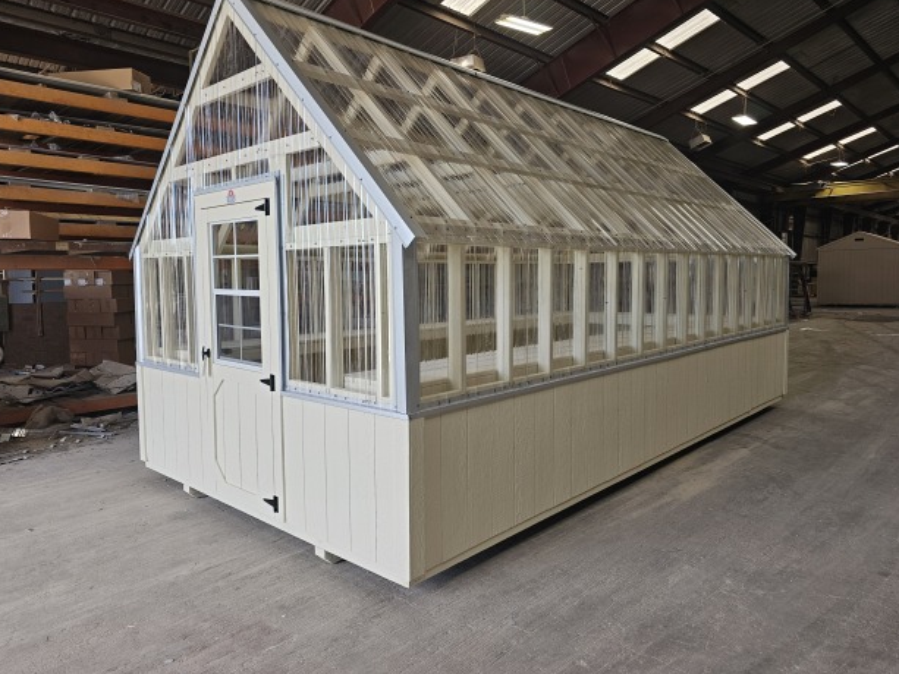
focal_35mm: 24
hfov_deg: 71.6
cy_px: 324
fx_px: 623
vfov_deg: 56.8
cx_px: 446
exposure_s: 1/120
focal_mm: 6.3
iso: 32
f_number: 1.7
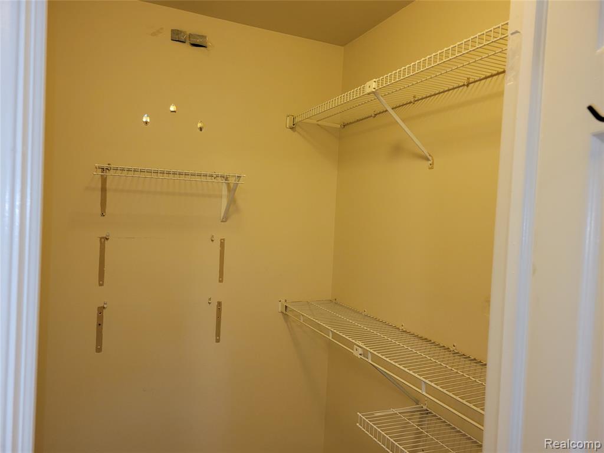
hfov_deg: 67.3
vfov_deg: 53.1
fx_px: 454
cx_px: 302
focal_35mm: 26
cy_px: 226
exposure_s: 1/20
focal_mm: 5.4
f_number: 1.8
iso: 125
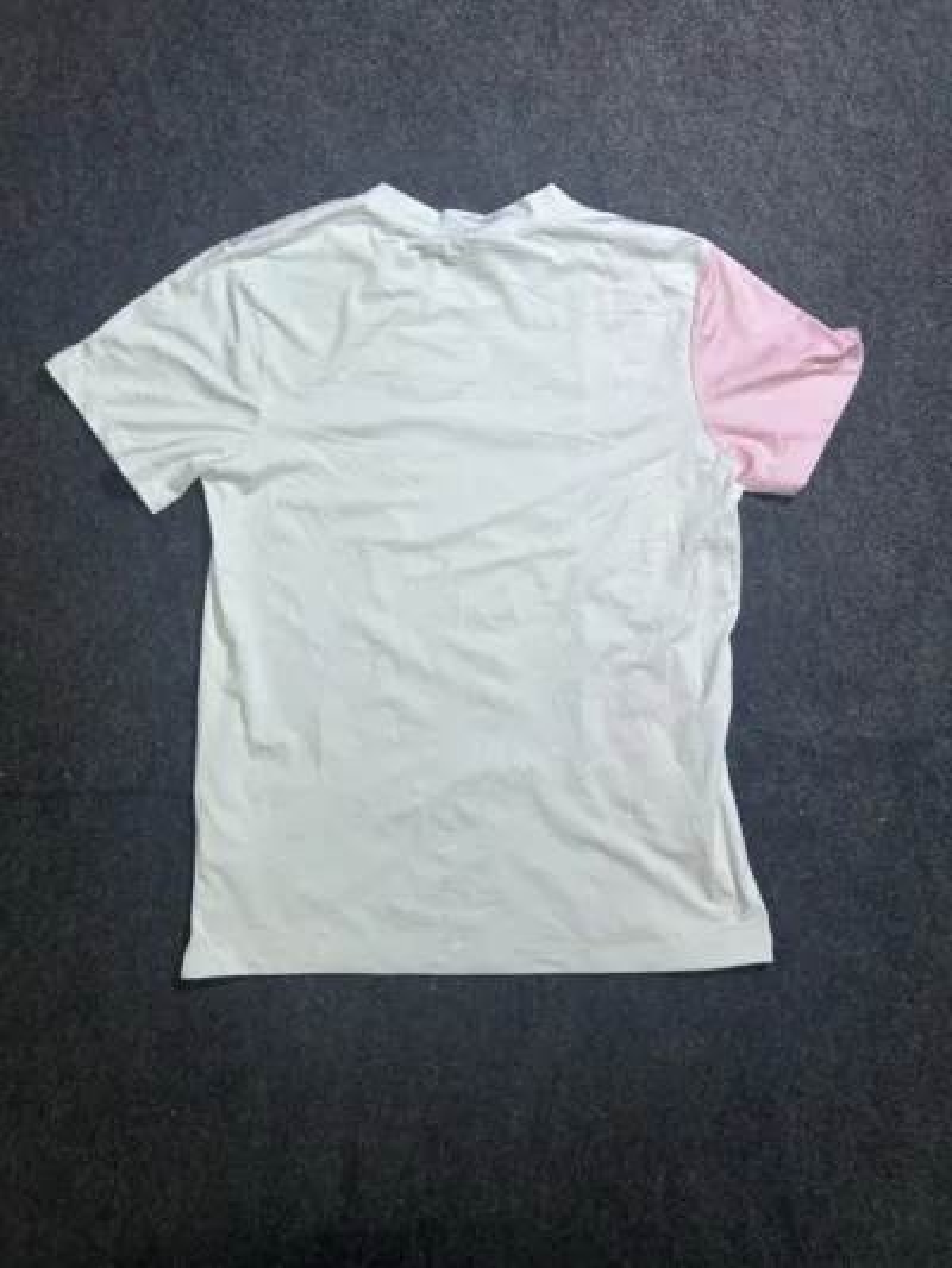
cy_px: 634
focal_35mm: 26
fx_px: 953
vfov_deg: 67.3
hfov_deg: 53.1
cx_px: 476
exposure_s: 1/50
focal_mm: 5.7
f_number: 1.5
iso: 64
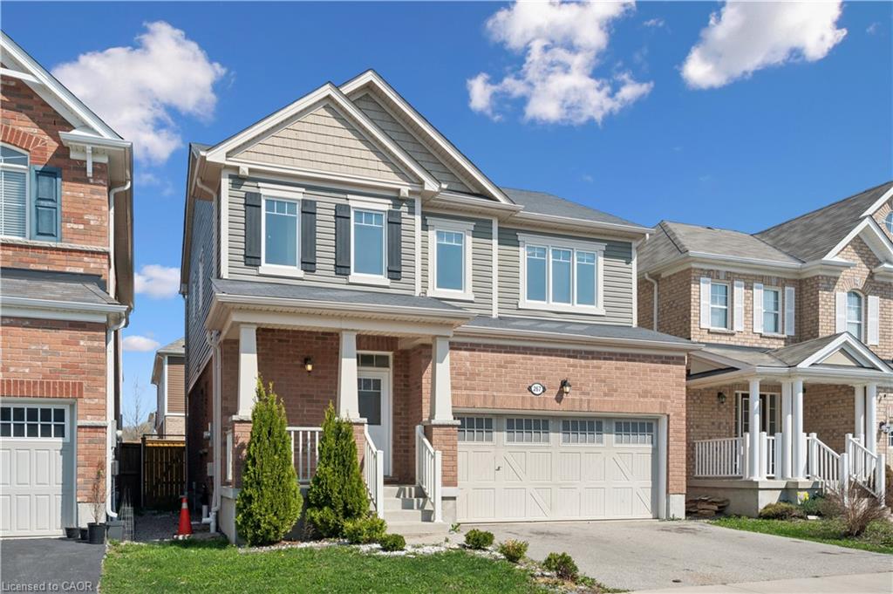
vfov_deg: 43.5
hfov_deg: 62.0
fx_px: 744
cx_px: 446
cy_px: 297
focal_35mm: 30
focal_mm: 30
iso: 200
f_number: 16
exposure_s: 1/400
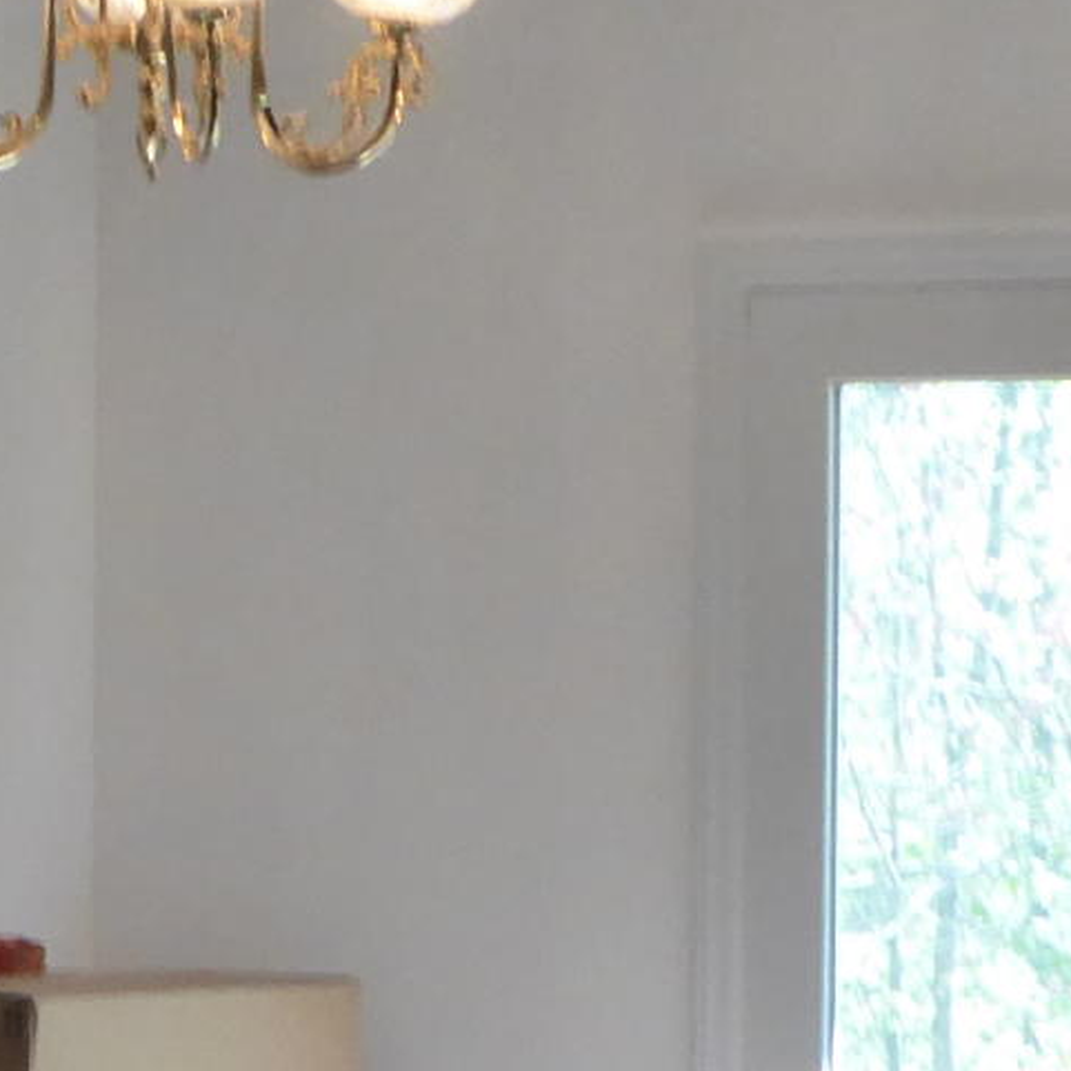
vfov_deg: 8.8
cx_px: -93
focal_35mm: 198
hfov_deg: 8.8
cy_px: 907
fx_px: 6931
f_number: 3.7
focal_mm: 6.3
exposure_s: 1/100
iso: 400
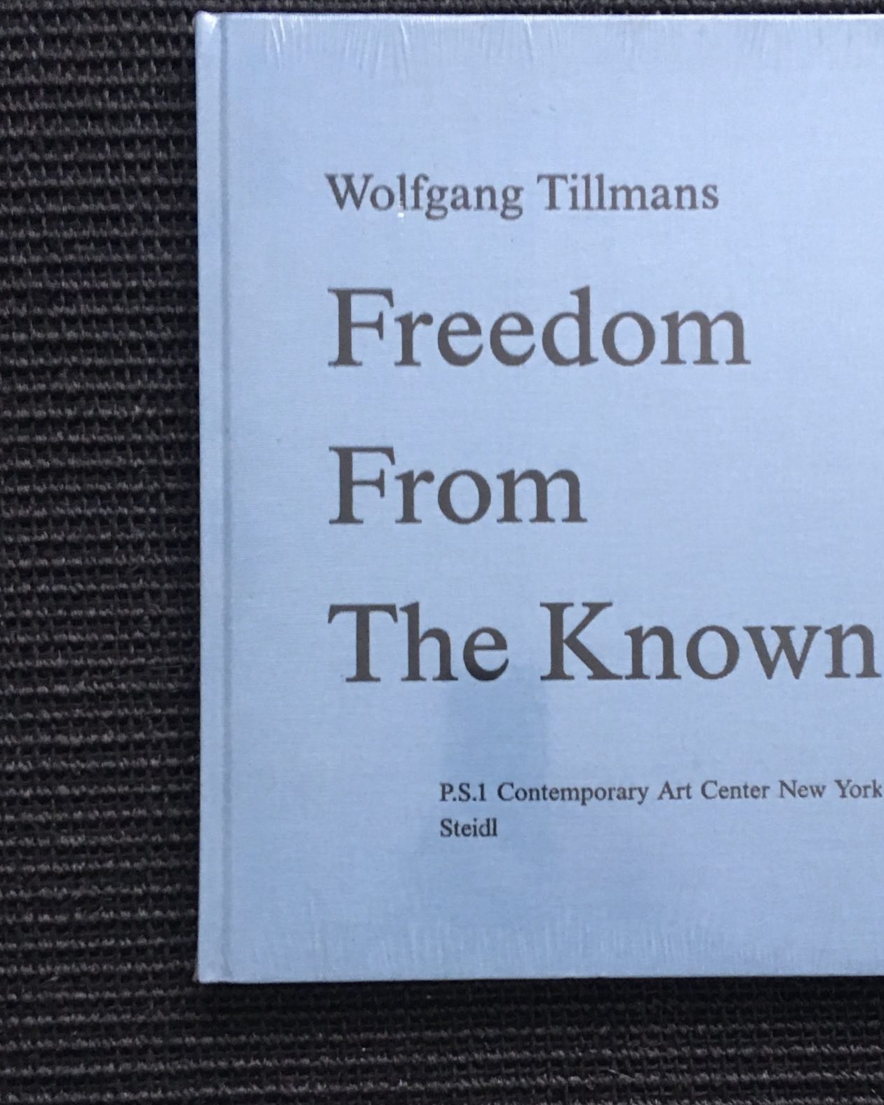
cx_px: 561
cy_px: 650
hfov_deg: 32.6
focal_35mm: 46
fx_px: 1504
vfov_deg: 40.2
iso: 200
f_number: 2.2
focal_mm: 4.15
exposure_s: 1/25
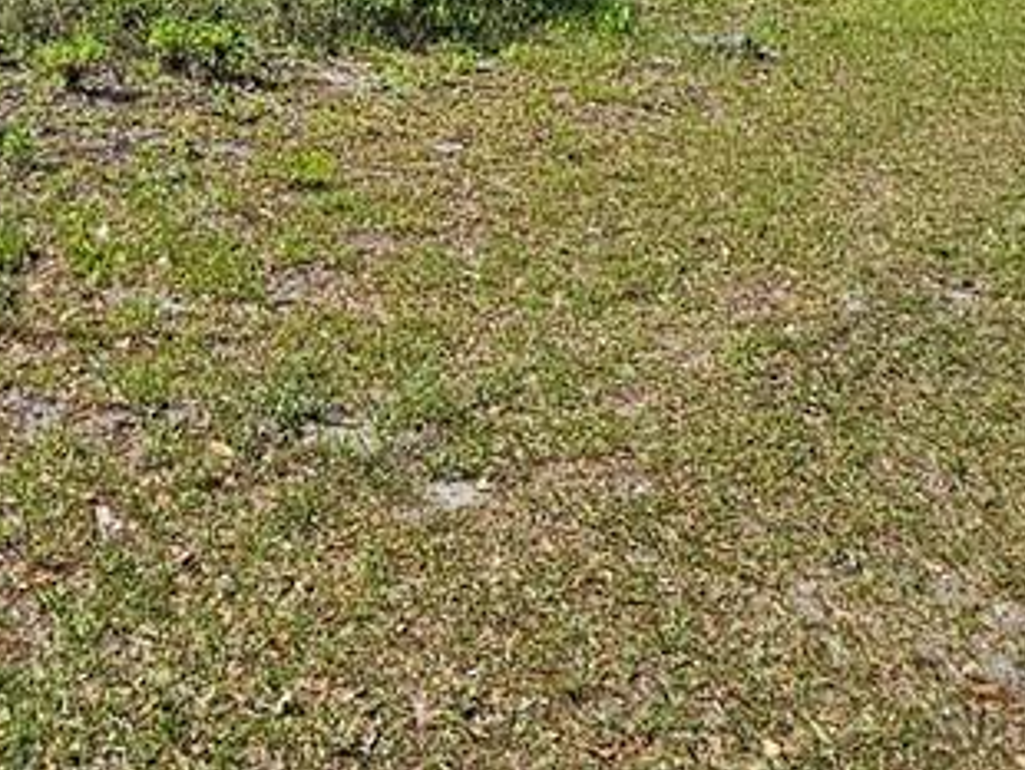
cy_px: -575
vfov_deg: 18.0
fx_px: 1985
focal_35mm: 67
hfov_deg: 28.7
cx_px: 317
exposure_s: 1/3001
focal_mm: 2.2
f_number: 2.2
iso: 50
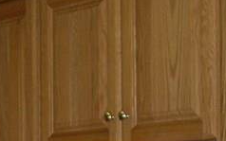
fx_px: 1066
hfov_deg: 12.0
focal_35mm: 173
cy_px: 345
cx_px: 31
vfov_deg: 7.1
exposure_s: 1/60
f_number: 2.8
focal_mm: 8
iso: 100
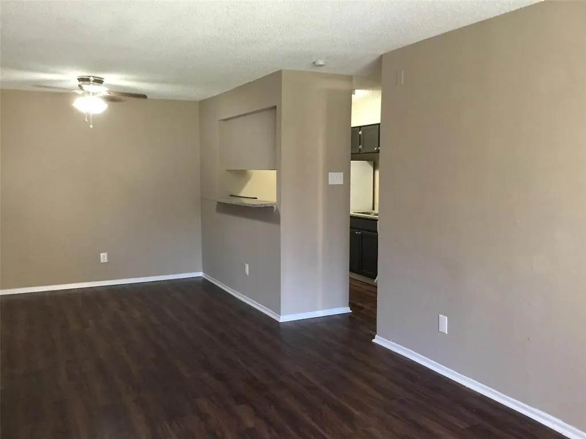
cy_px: 220
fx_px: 525
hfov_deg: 58.4
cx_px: 293
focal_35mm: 31
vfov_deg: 45.4
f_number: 2.4
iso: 160
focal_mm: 3.3
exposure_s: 1/30
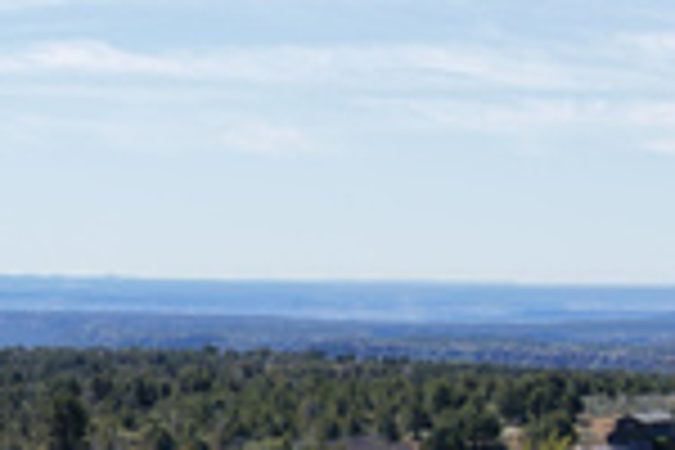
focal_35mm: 191
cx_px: 1166
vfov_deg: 7.2
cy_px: 218
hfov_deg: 10.2
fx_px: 3581
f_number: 2.8
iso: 250
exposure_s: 1/2000
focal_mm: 14.45
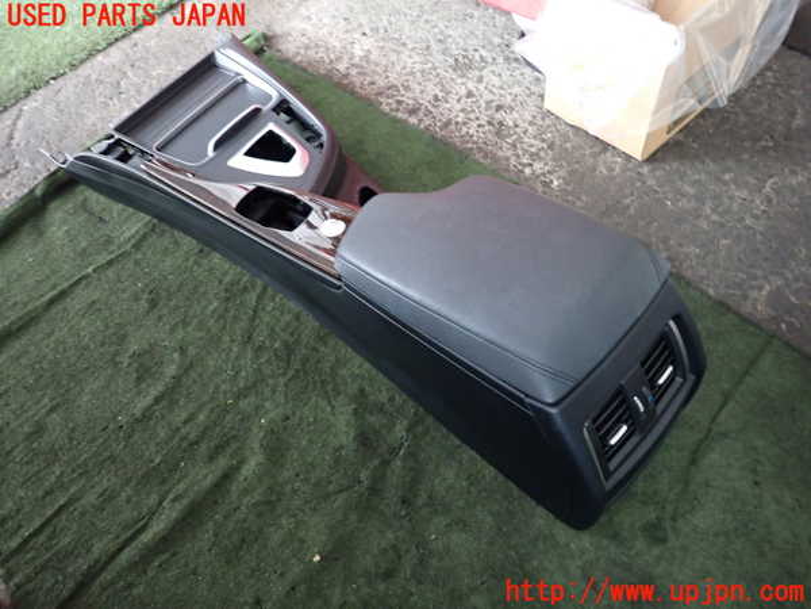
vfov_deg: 54.9
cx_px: 406
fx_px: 586
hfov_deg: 69.4
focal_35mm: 25
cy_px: 304
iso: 500
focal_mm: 4.5
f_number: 2
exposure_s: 1/30
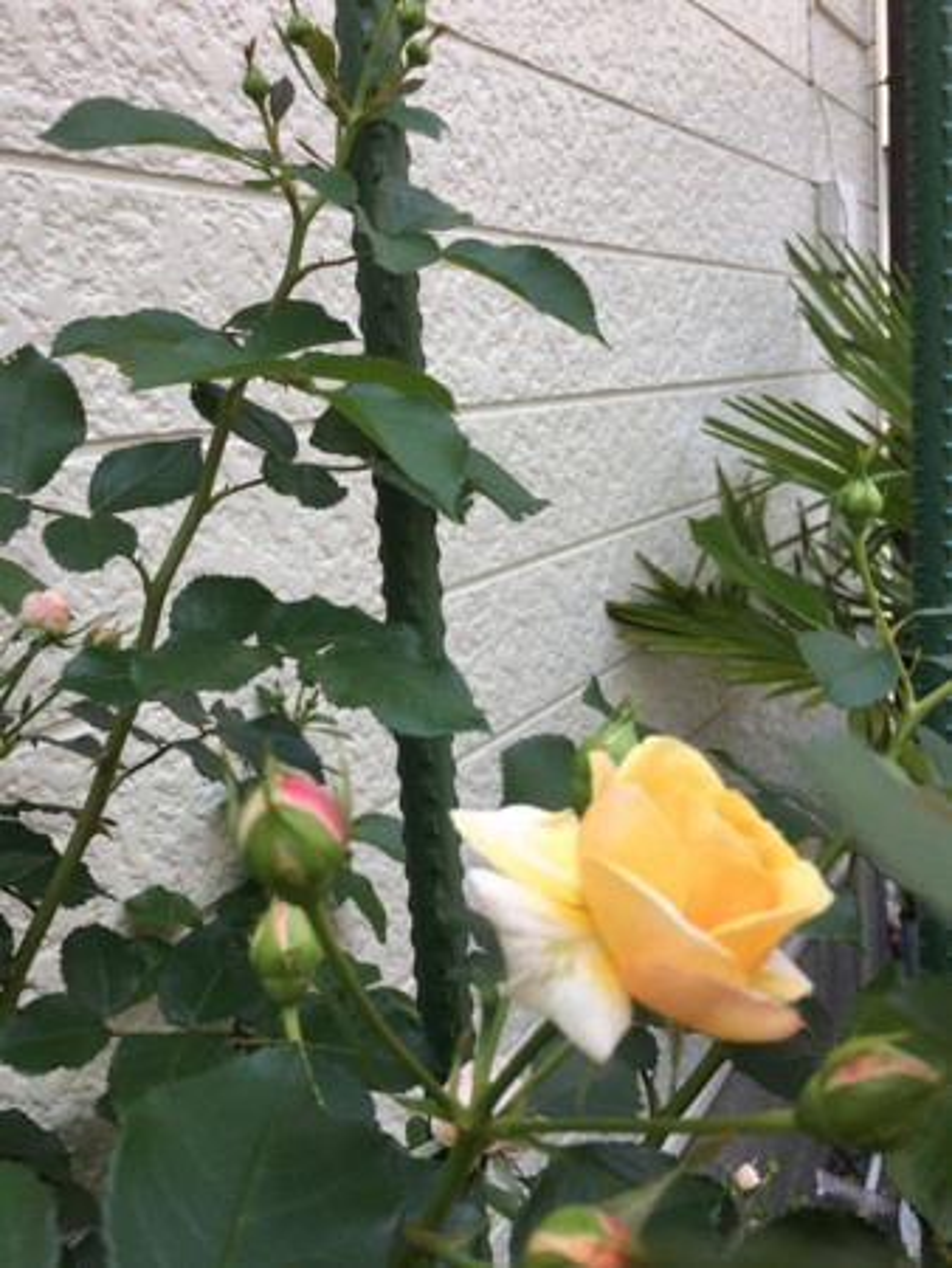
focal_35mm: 29
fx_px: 1062
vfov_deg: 61.6
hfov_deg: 48.3
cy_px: 634
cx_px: 476
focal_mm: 4.15
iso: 25
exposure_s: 1/366
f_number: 2.2
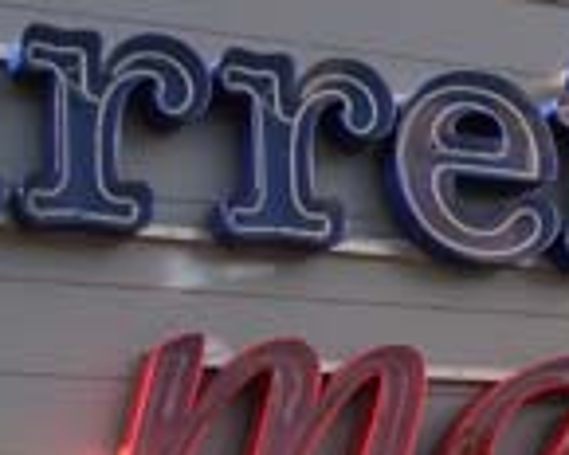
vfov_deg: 13.1
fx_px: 1987
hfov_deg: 16.2
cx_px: 408
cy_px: 265
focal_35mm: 118
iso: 80
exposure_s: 1/250
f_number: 4.3
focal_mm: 5.8
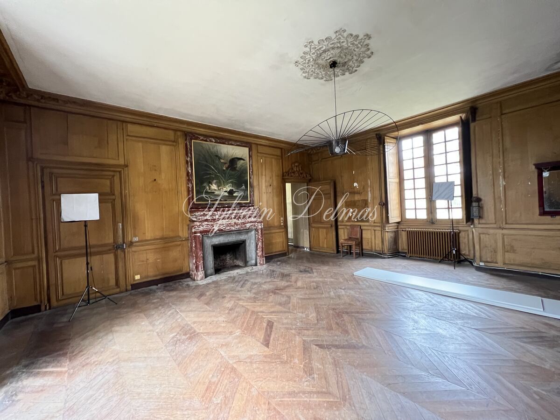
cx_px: 280
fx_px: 210
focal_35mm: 13
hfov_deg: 106.2
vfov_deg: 89.9
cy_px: 210
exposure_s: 1/60
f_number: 1.8
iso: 640
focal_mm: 1.57
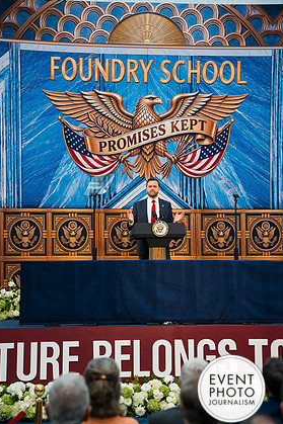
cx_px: 146
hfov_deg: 18.9
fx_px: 850
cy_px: 227
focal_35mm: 72
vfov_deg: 28.1
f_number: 2.8
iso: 360
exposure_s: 1/320
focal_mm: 67
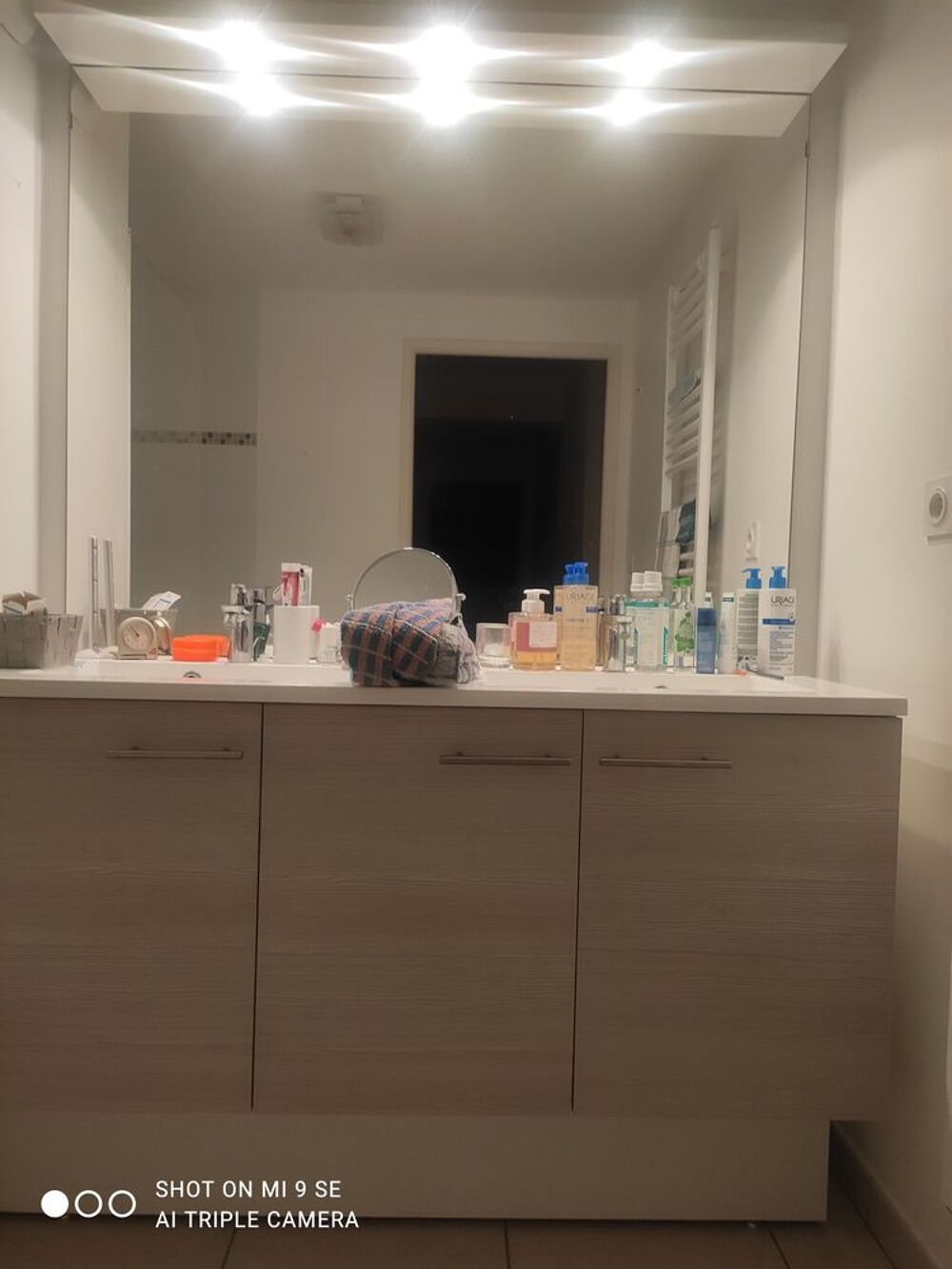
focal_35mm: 26
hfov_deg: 53.1
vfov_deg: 67.3
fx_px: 953
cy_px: 634
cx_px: 476
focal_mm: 4.77
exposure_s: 1/50
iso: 823
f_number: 1.75
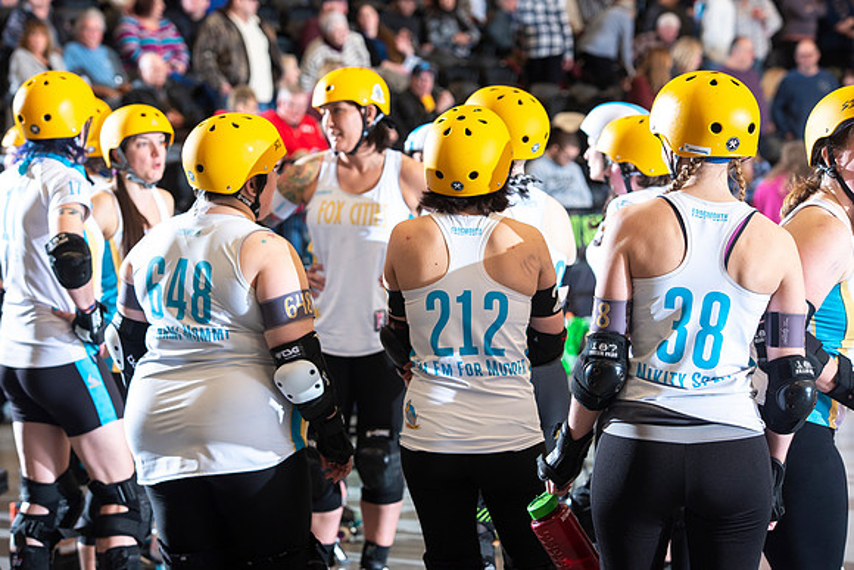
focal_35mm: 105
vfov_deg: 13.0
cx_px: 427
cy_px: 285
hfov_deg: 19.5
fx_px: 2491
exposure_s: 1/160
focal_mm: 105
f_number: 5
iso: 500
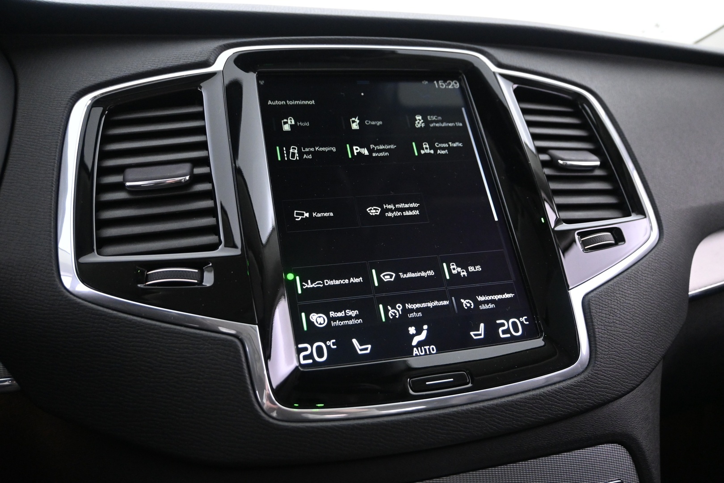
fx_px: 618
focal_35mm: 31
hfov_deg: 60.7
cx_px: 362
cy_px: 242
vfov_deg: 42.6
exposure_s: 1/25
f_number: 3.8
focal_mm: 20.5
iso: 3200
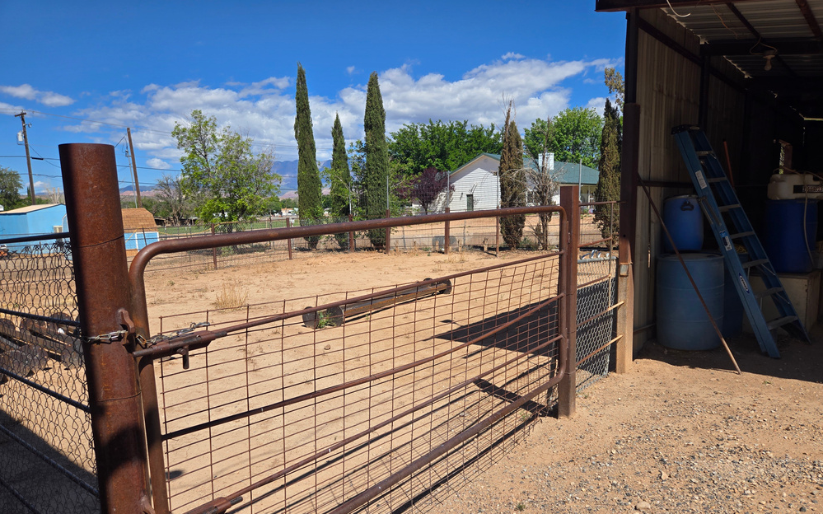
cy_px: 292
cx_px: 417
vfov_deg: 49.1
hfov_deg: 72.6
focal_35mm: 25
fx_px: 561
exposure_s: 1/2180
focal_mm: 5.4
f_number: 1.8
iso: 25
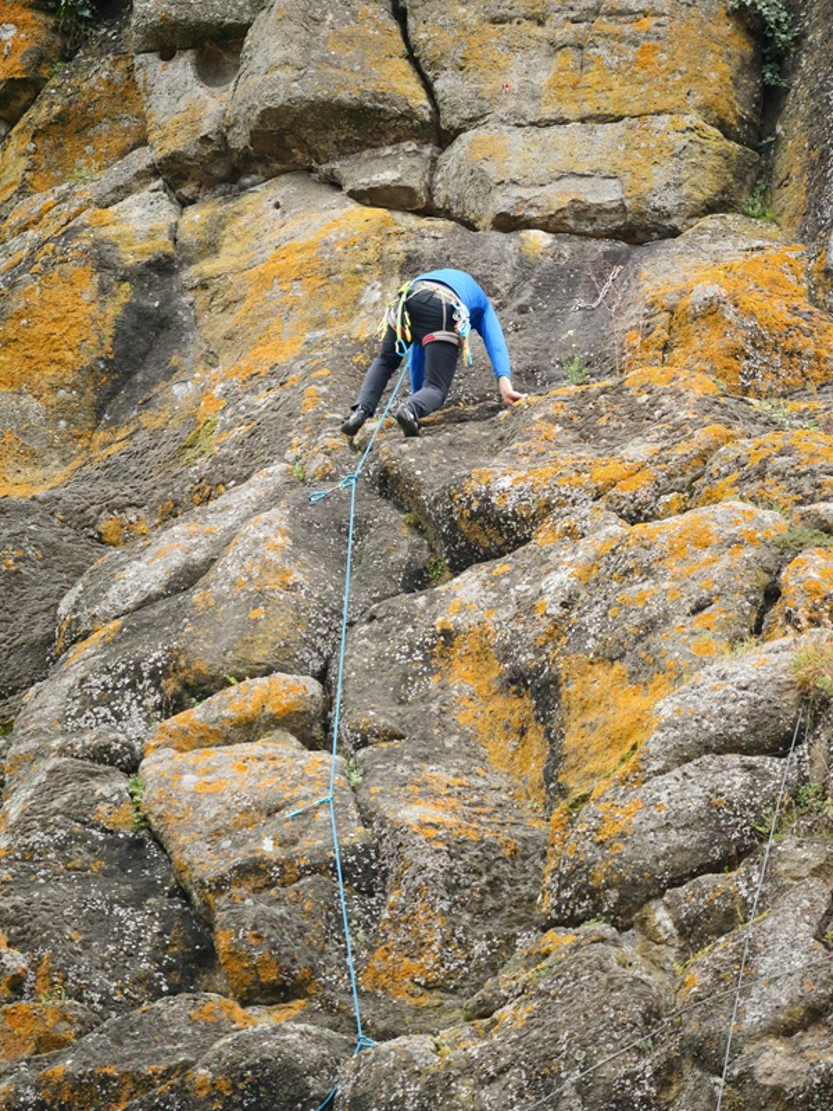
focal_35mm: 800
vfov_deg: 2.5
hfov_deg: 1.9
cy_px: 556
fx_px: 25668
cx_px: 416
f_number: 4.5
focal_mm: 400
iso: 3200
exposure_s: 1/160
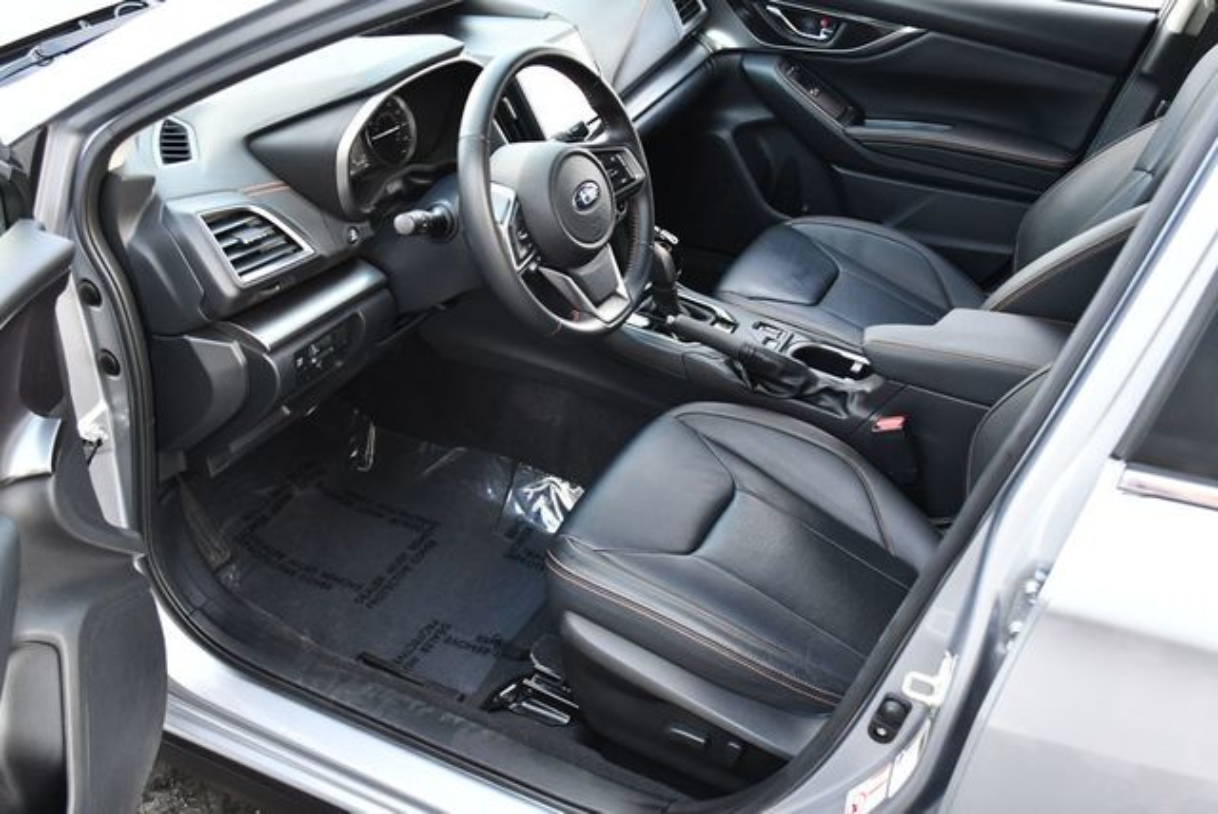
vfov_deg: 36.9
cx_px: 609
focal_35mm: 36
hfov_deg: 53.1
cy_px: 407
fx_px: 1219
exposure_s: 1/250
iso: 800
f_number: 3.5
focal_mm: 18
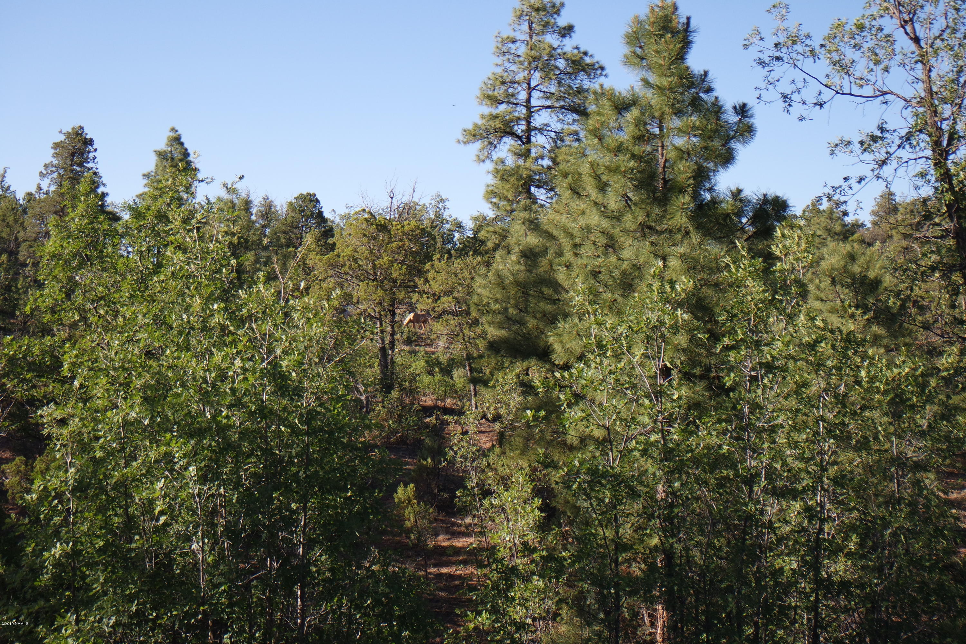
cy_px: 322
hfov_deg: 33.9
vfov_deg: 23.0
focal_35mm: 59
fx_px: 1583
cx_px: 483
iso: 160
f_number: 5
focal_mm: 22
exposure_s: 1/320
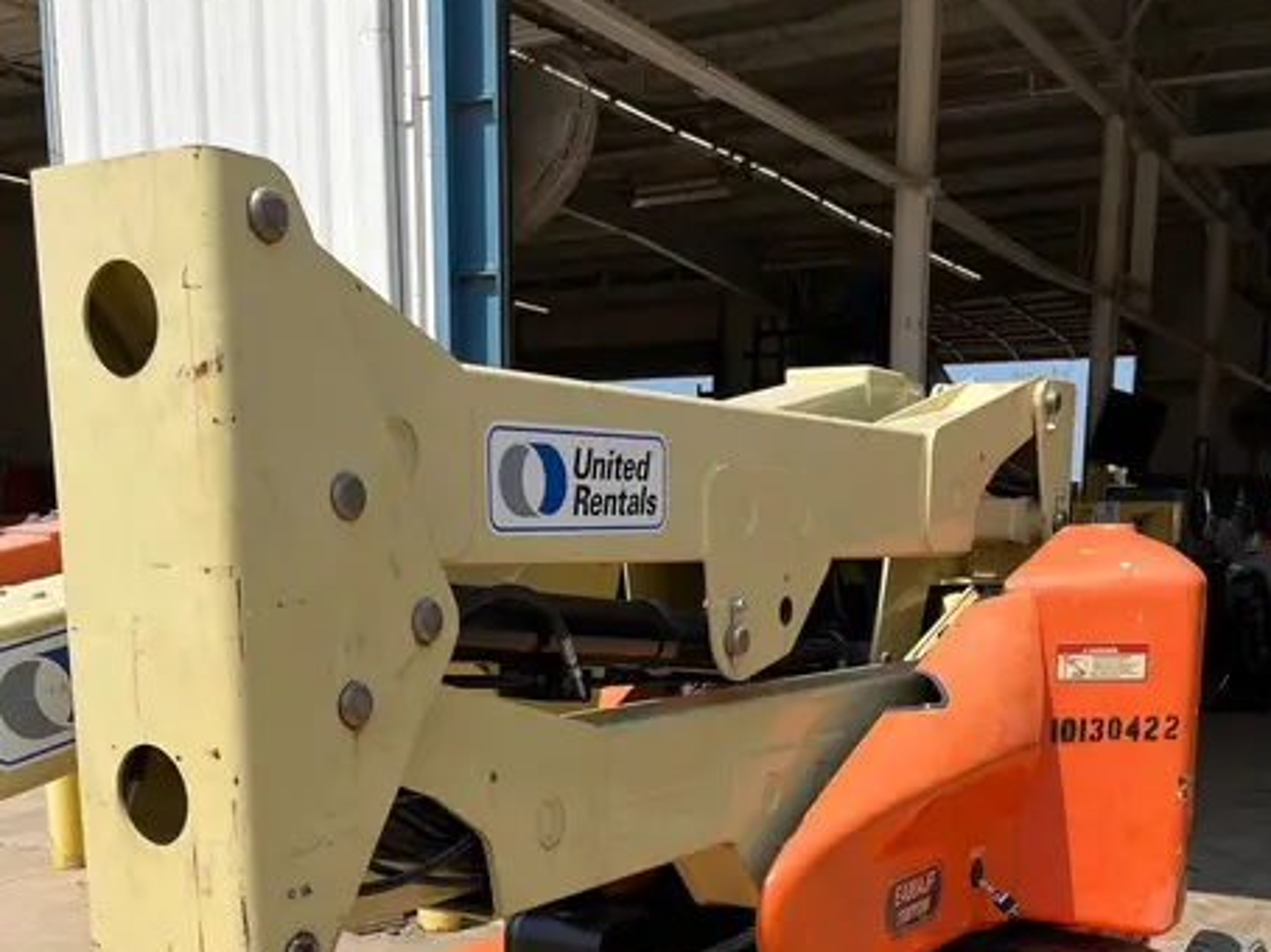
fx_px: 1541
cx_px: 636
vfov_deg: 32.5
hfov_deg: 44.8
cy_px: 872
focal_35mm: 42
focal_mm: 5.1
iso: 50
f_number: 1.6
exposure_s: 1/3311
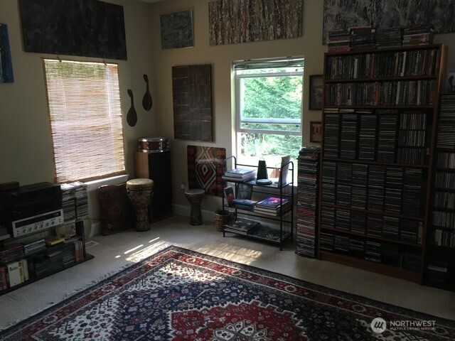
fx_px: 381
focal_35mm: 29
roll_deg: +1.8
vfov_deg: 48.2
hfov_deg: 61.7
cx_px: 228
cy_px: 170
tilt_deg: -13.4
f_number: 2.2
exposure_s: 1/33
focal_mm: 4.15
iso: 125
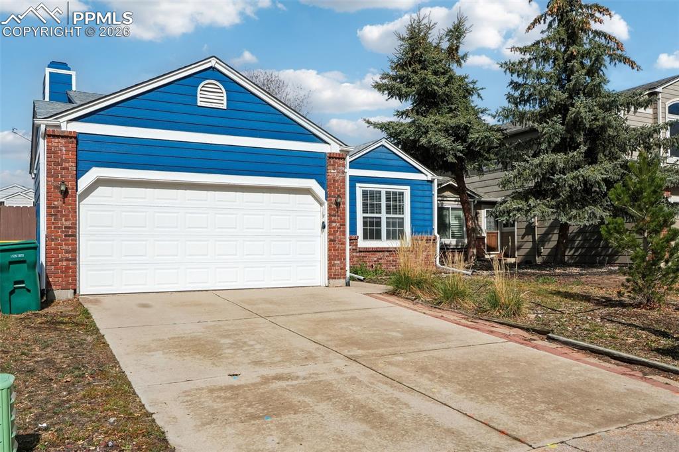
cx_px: 340
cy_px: 226
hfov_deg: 63.2
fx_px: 551
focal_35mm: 29
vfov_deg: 44.6
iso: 640
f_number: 10
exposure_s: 1/2000
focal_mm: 19.5
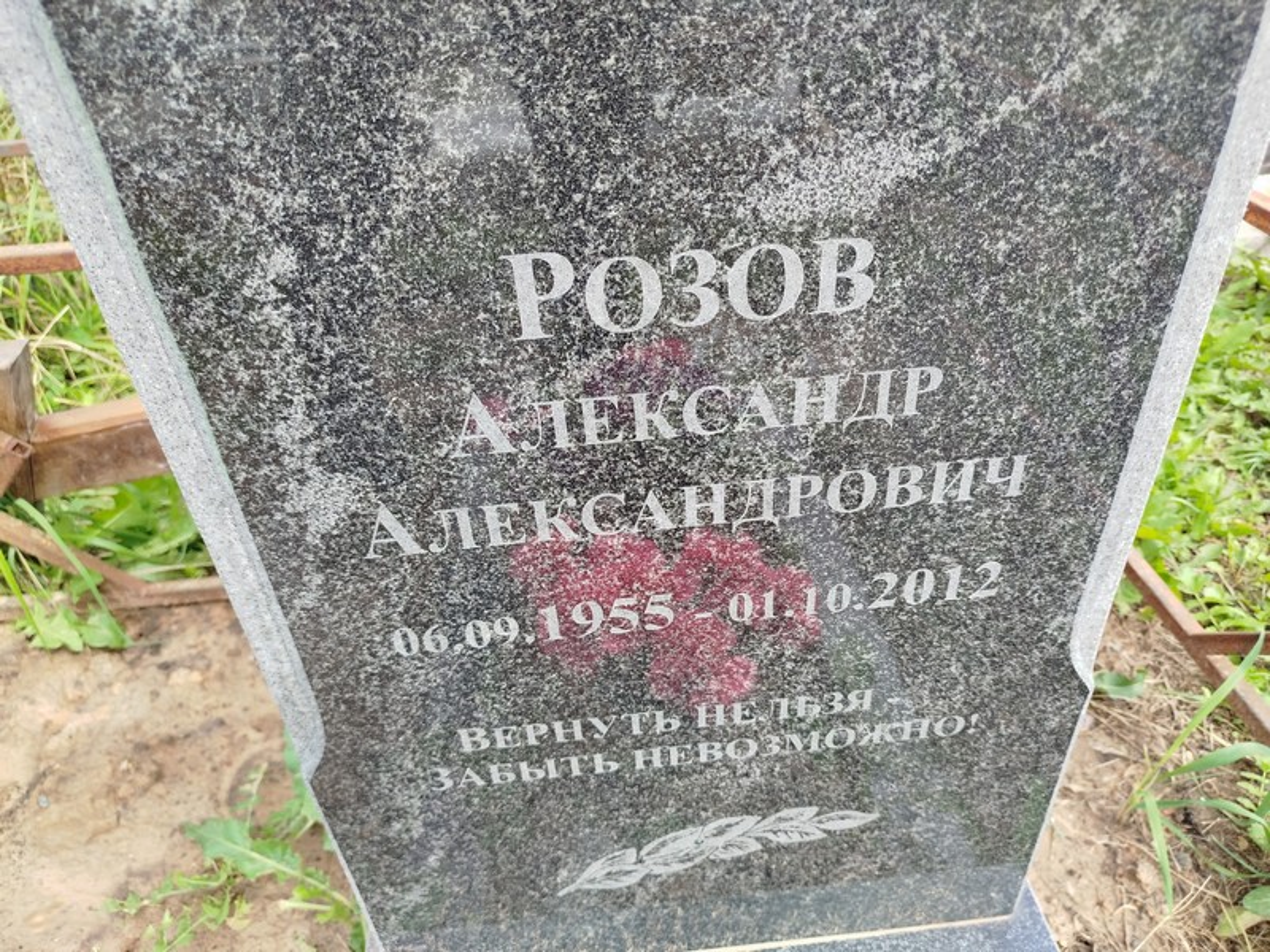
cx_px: 635
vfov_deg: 56.8
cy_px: 476
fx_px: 881
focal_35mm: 24
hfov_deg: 71.6
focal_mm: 5.31
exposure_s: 1/168
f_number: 1.7
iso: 50
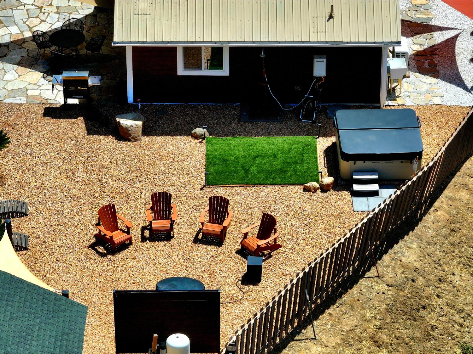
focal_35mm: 166
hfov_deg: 11.9
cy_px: 177
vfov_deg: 8.9
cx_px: 236
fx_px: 2268
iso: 100
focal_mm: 30.71
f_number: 3.4
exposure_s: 1/120
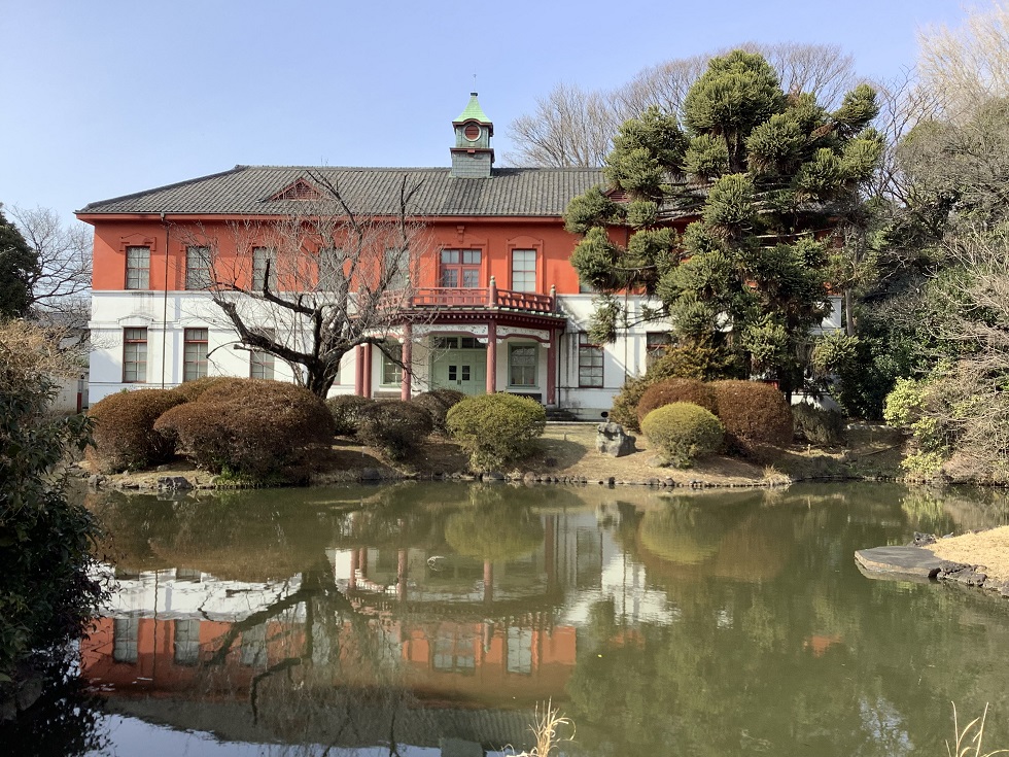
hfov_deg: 58.4
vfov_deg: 45.4
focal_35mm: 31
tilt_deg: +1.2
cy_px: 378
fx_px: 904
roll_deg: -1.4
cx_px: 504
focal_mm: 3.3
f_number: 2.4
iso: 25
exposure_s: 1/641
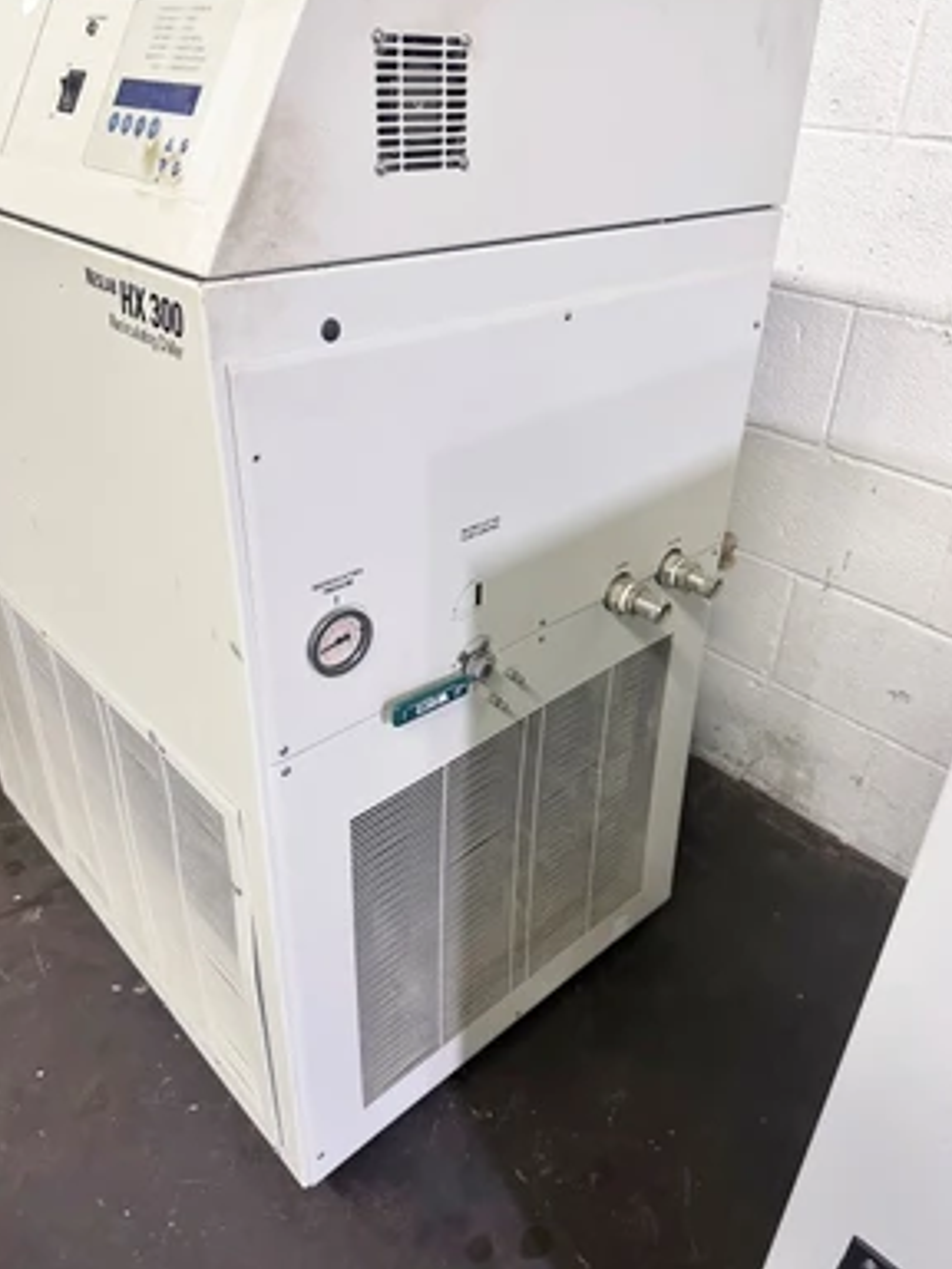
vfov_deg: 69.4
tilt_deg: -29.5
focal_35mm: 25
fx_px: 917
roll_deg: -0.6
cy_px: 611
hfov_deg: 54.9
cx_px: 483
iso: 400
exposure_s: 1/60
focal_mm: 6.86
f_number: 1.78
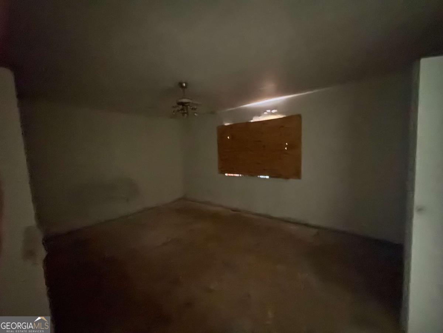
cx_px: 222
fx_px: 179
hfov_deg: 102.1
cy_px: 166
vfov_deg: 85.7
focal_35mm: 14
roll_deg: +3.2
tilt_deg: -3.4
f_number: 2.2
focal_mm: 2.22
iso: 6400
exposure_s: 1/2
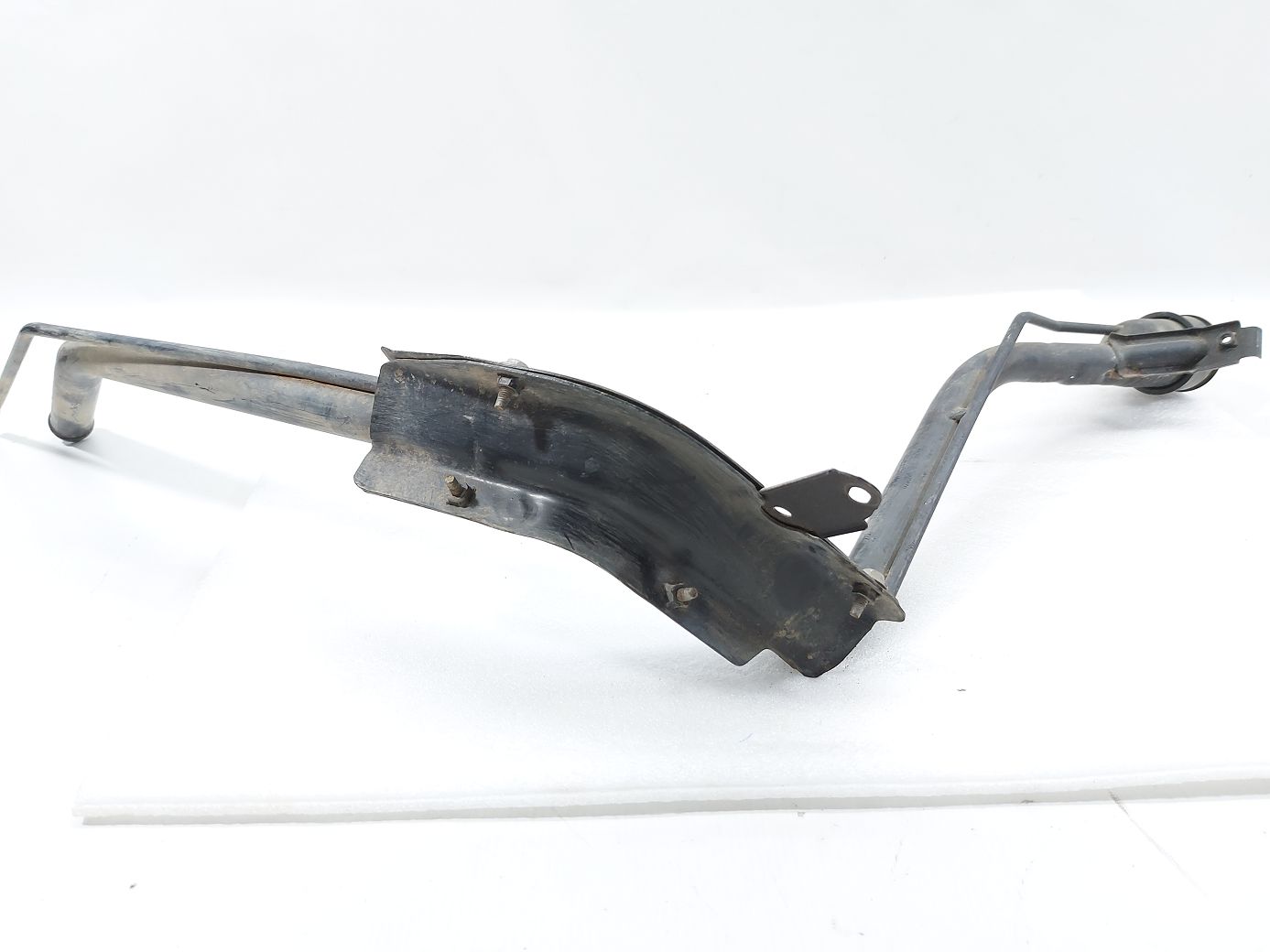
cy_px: 476
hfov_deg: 71.6
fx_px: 880
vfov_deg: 56.8
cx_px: 635
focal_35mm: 24
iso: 80
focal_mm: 5.23
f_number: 1.8
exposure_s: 1/50
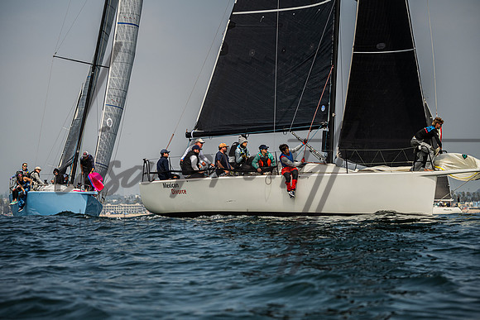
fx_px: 2226
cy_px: 160
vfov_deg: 8.2
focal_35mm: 167
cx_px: 234
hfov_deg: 12.3
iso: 360
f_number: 4.8
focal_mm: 160
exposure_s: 1/4000
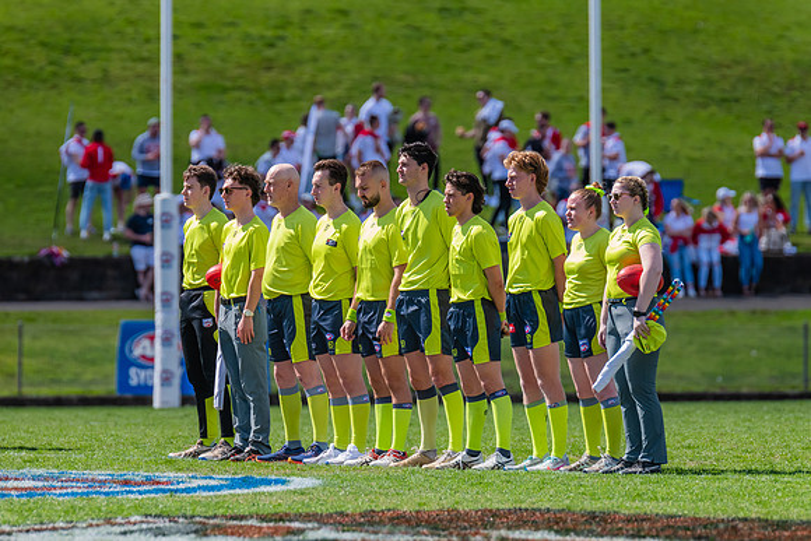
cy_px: 294
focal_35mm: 457
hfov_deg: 4.5
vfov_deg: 3.0
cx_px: 371
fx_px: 10301
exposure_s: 1/2000
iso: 800
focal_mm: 420
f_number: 6.3
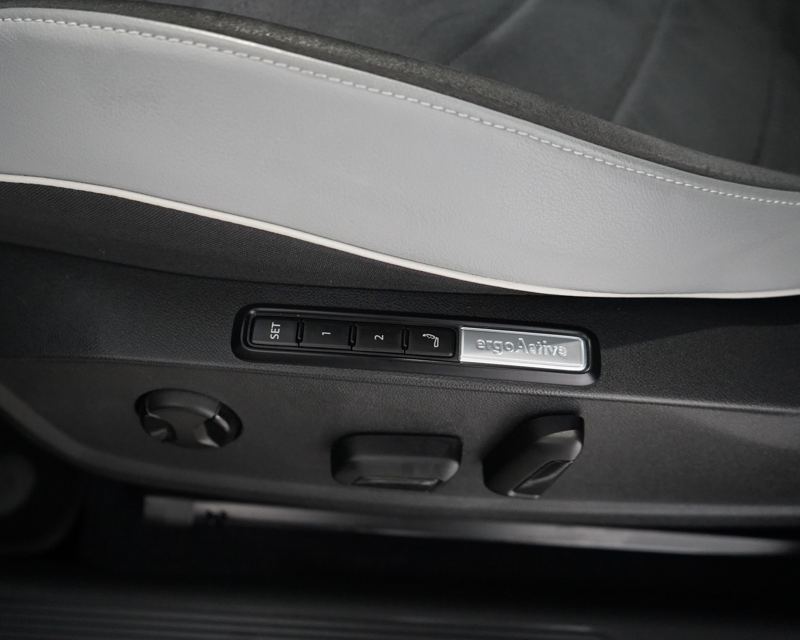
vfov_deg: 45.8
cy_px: 316
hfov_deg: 55.6
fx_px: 758
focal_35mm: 32
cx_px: 365
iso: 6400
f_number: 3.5
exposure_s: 1/60
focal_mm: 28
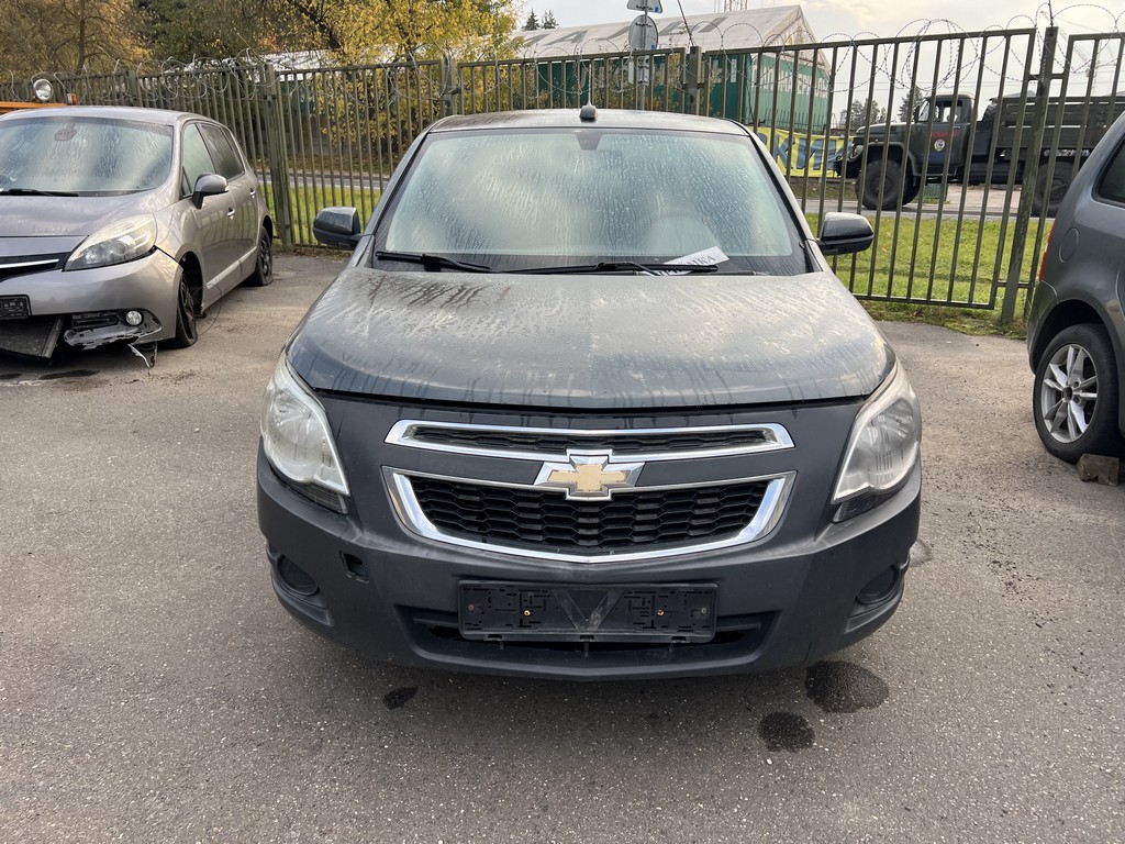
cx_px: 562
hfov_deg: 67.3
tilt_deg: -20.1
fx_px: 845
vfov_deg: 53.1
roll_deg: +0.1
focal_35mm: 26
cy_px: 422
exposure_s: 1/614
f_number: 1.5
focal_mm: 5.7
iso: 50
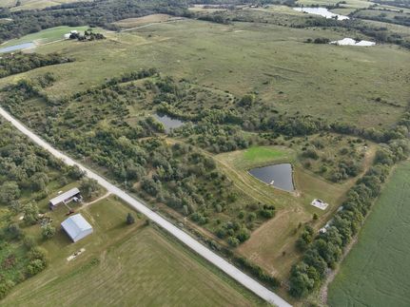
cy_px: 154
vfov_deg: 56.8
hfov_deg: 71.6
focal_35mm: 24
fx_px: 284
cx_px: 205
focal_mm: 4.4
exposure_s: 1/250
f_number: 2.8
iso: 100
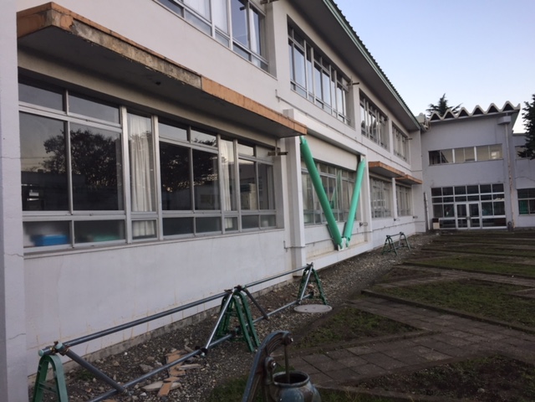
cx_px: 268
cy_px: 201
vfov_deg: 48.2
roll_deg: +2.6
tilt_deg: +1.3
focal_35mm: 29
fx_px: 448
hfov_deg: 61.7
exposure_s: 1/120
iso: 32
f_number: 2.2
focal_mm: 4.15
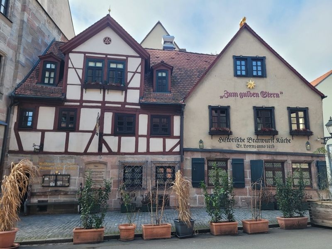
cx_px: 166
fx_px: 249
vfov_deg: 53.1
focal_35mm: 26
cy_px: 124
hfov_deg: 67.3
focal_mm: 5.4
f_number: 1.8
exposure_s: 1/577
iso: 40
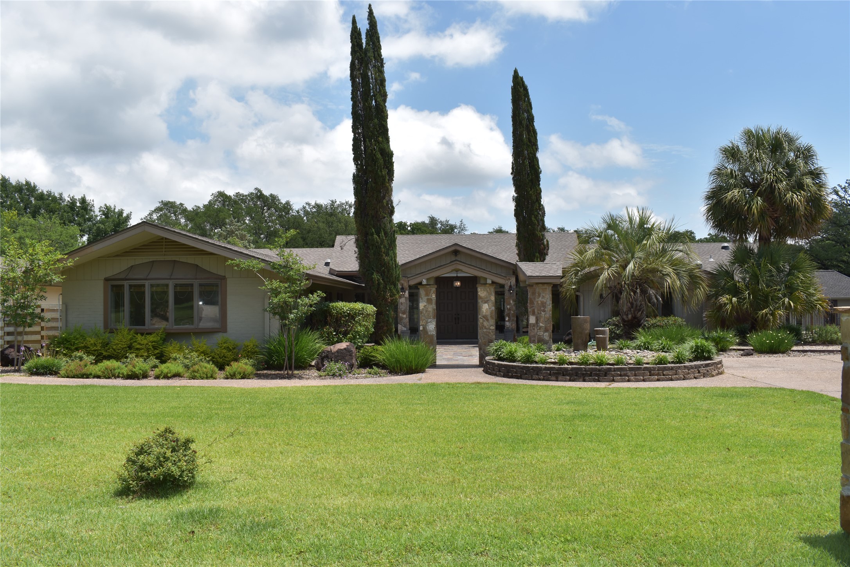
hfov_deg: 61.9
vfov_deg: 43.6
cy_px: 284
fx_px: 708
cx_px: 425
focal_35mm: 30
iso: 100
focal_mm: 20
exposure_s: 1/200
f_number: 11
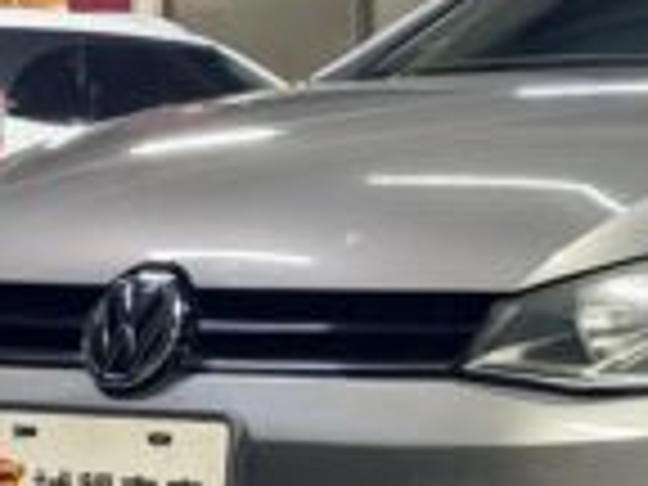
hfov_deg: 12.1
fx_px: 2995
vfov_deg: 9.3
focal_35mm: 160
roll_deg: -0.4
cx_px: 778
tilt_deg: -0.7
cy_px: 238
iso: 500
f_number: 1.78
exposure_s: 1/30
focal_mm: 6.76
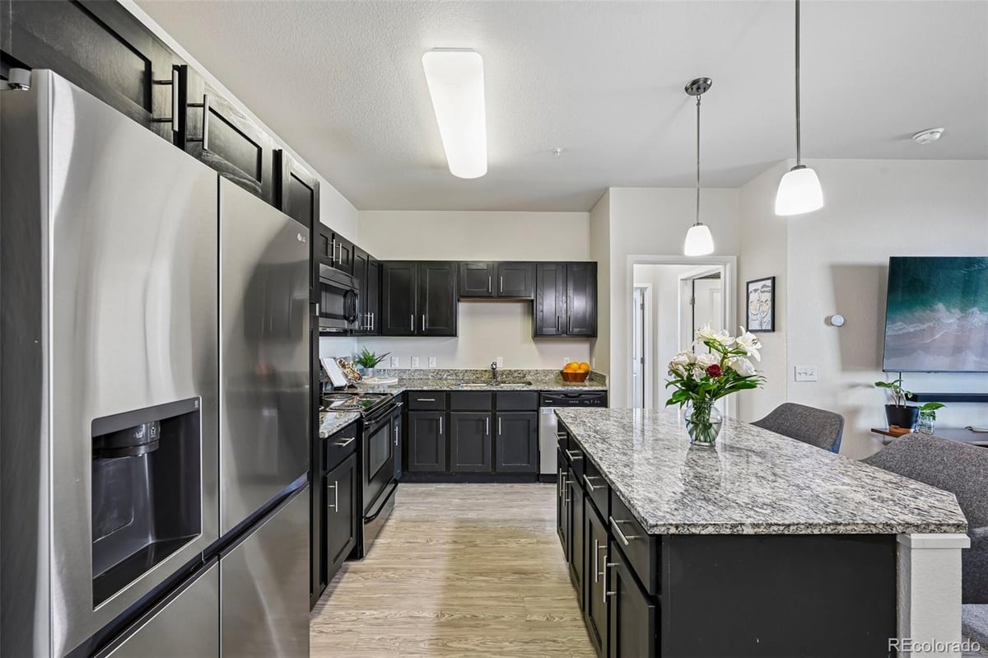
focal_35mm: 14
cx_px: 494
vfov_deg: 81.2
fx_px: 384
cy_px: 329
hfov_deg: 104.3
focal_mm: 14
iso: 400
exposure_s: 1/5
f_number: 10
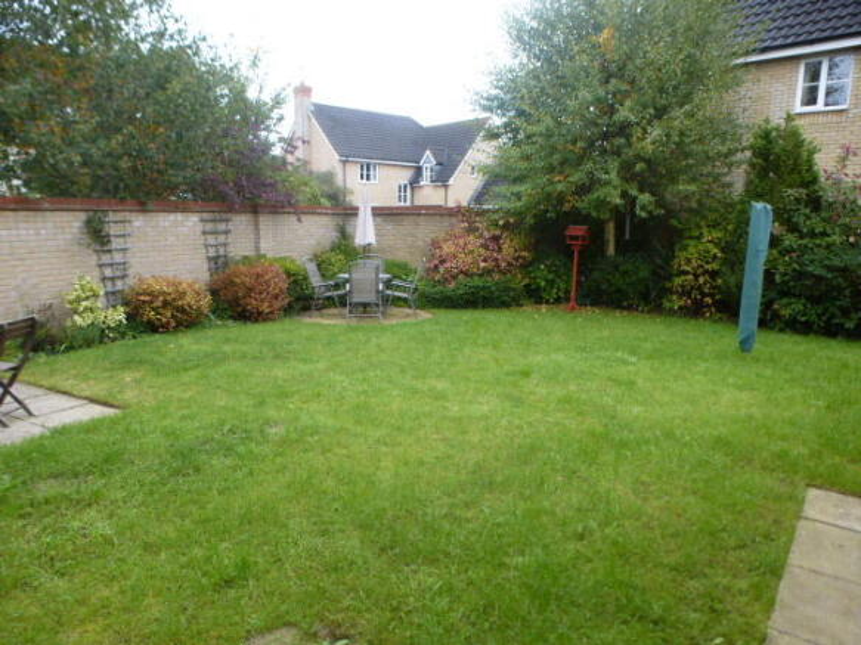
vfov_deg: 56.8
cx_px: 430
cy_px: 322
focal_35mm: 24
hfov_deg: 71.6
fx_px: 597
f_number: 3.3
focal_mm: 4.3
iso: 160
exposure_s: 1/60
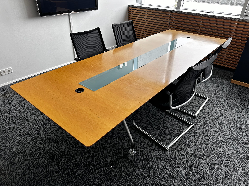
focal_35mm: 24
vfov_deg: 56.8
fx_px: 173
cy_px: 93
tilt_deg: -31.6
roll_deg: -1.6
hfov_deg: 71.6
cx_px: 124
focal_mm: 6.86
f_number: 1.78
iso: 64
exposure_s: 1/121
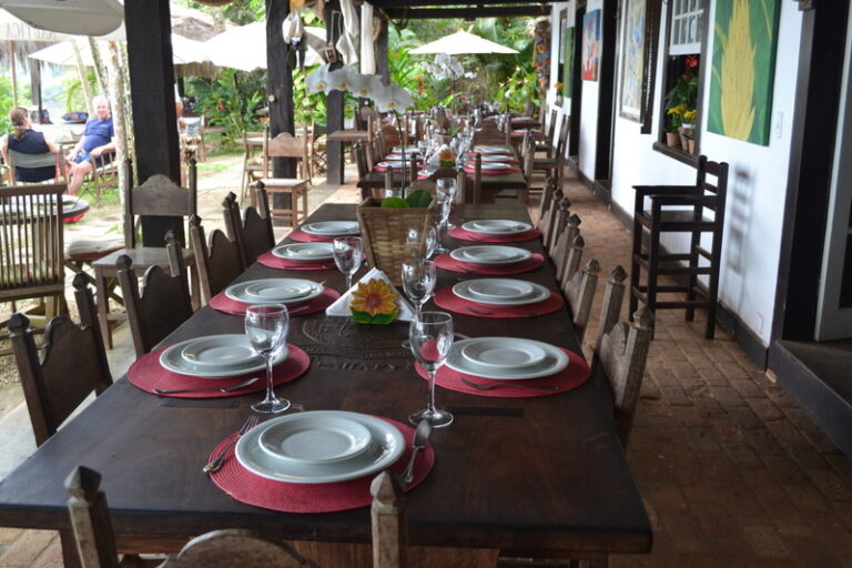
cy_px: 284
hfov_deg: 53.1
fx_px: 852
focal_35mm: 36
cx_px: 426
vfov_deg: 36.9
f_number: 5
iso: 400
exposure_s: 1/100
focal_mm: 24
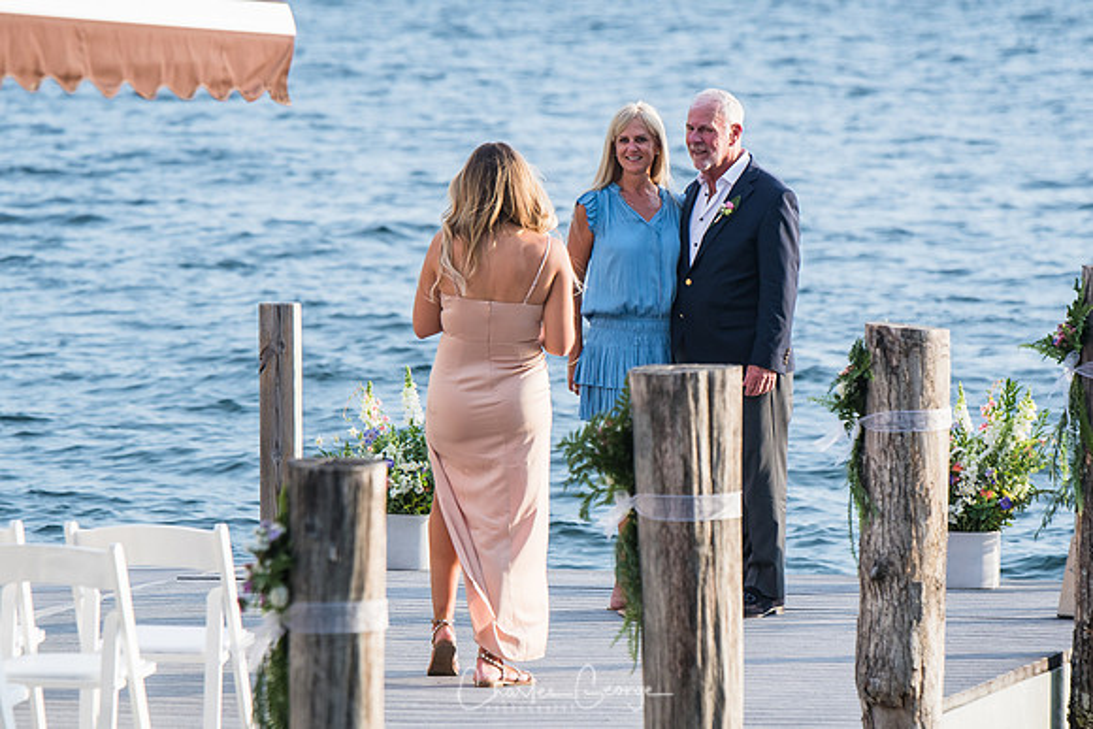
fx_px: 9213
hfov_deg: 6.8
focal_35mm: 303
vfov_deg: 4.5
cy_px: 410
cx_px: 614
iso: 200
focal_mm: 180
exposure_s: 1/800
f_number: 4.5
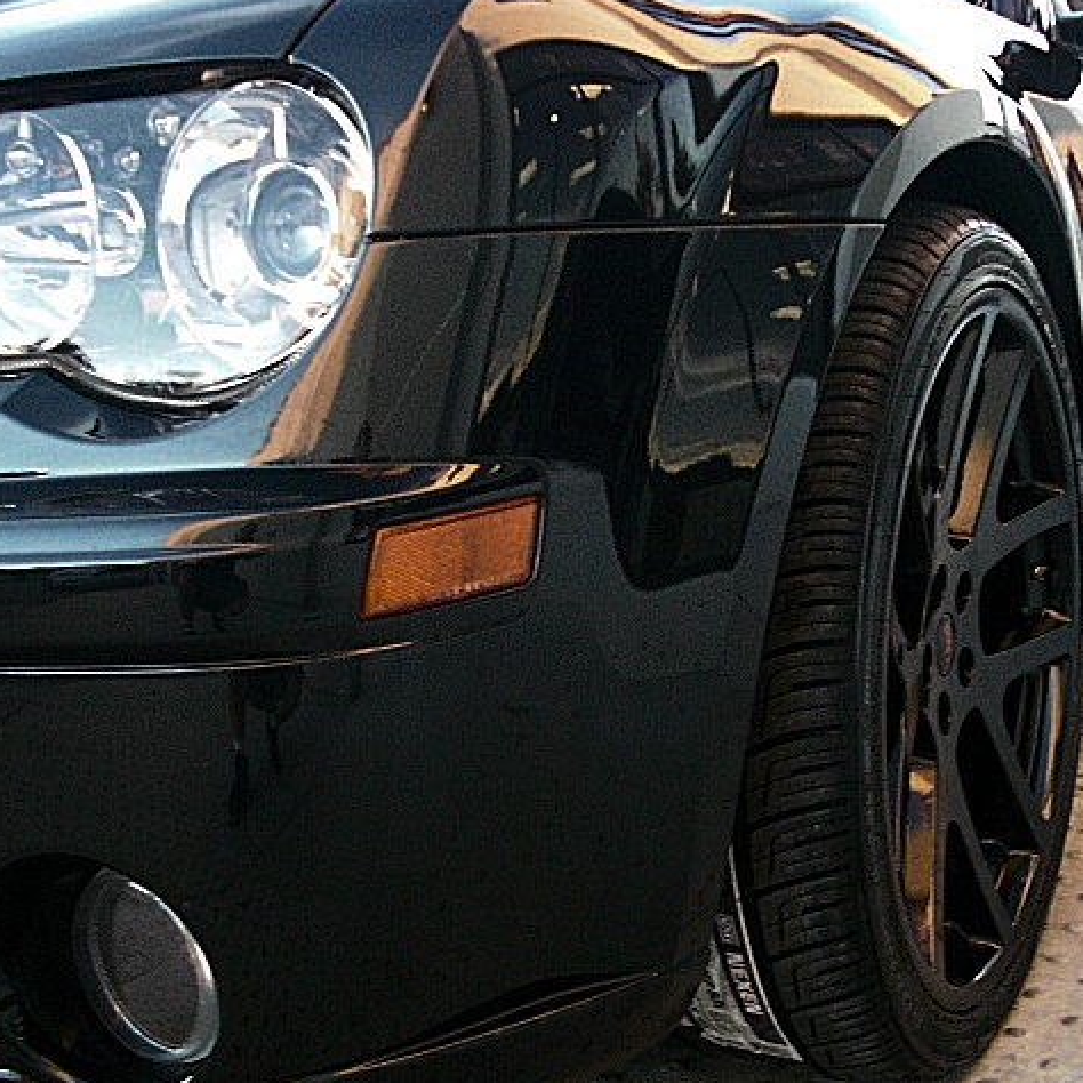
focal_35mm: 43
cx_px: 608
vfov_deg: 39.2
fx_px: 1522
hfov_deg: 39.1
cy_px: 539
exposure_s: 1/100
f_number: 2.8
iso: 800
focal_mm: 6.3
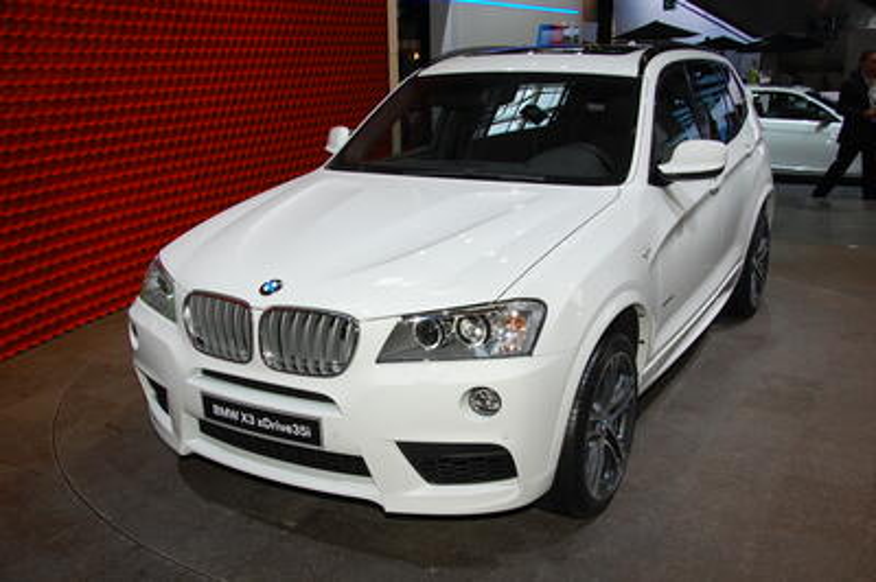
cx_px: 438
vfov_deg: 36.8
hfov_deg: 53.2
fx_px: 875
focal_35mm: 36
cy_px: 291
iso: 200
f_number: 5.6
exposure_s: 1/125
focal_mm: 24
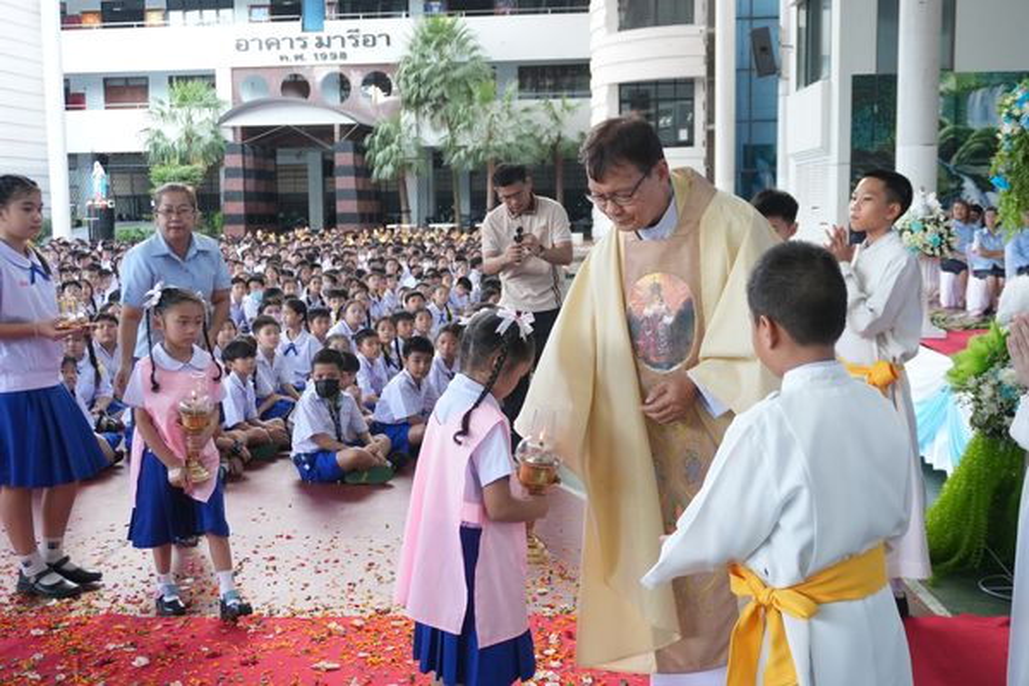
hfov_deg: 47.9
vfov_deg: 33.0
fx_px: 1158
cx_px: 514
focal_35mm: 40
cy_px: 343
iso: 1600
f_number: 4.5
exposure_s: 1/320
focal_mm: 27
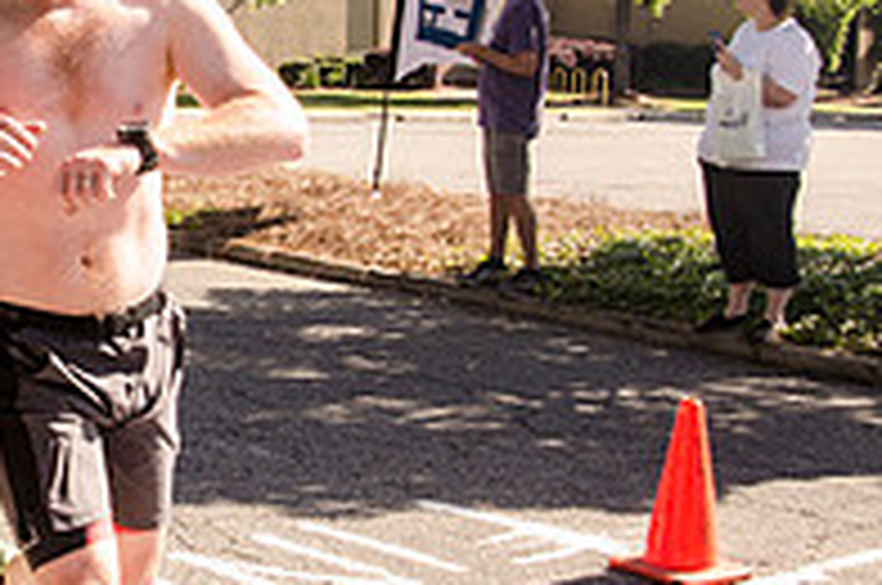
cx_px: -40
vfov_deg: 19.1
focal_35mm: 71
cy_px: 212
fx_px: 1737
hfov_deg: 26.6
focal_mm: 16
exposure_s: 1/1600
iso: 640
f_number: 5
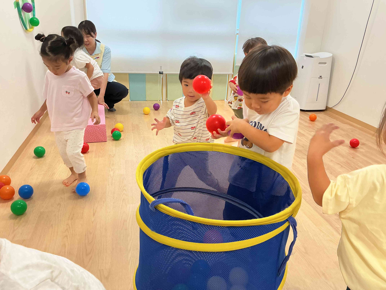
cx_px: 193
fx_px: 323
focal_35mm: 29
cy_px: 145
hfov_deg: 61.7
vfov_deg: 48.2
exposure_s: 1/120
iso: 32
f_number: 1.8
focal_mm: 3
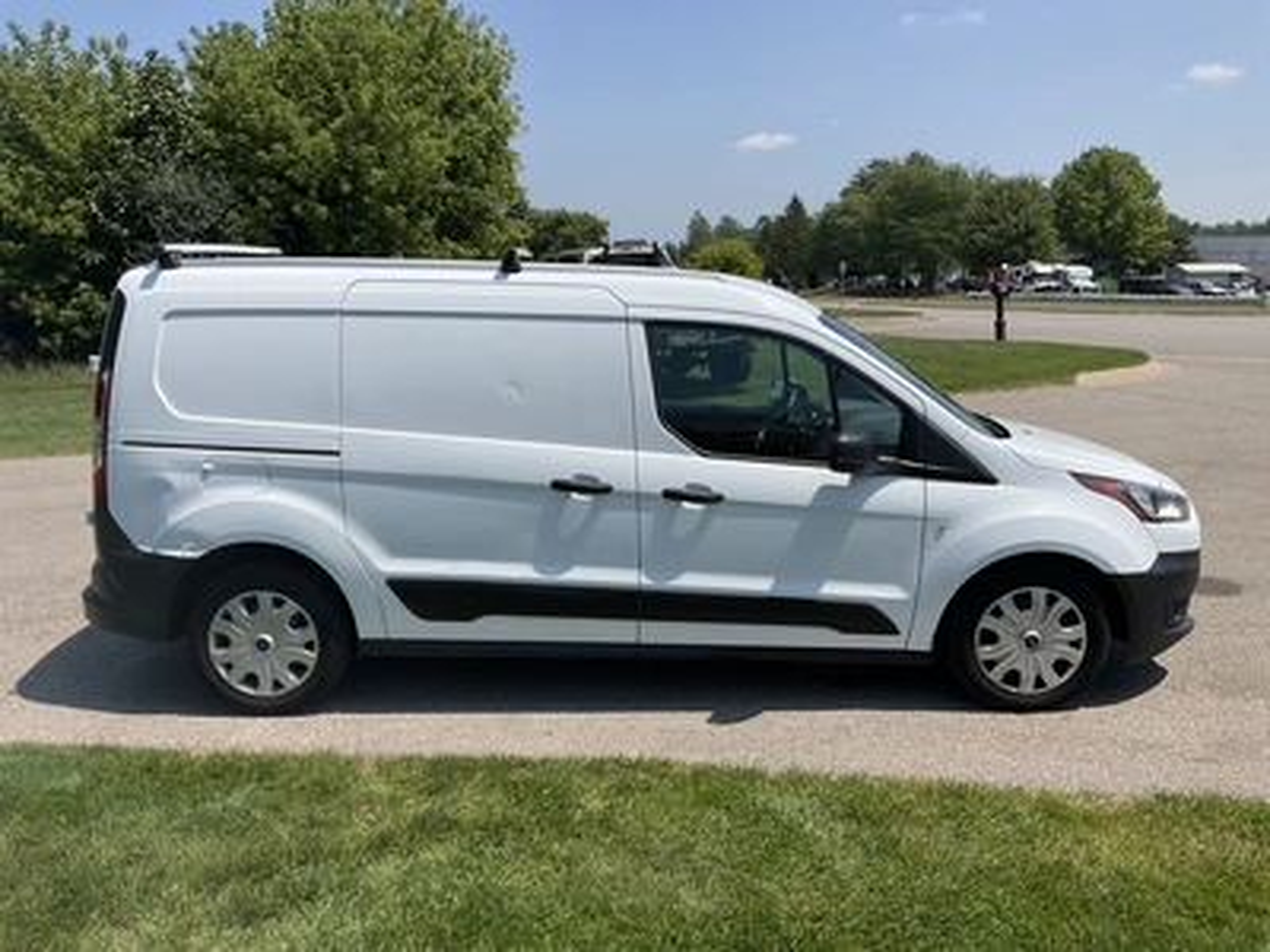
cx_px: 635
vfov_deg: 48.2
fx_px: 1064
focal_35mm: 29
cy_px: 476
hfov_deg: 61.7
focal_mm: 3
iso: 25
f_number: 1.8
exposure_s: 1/2667
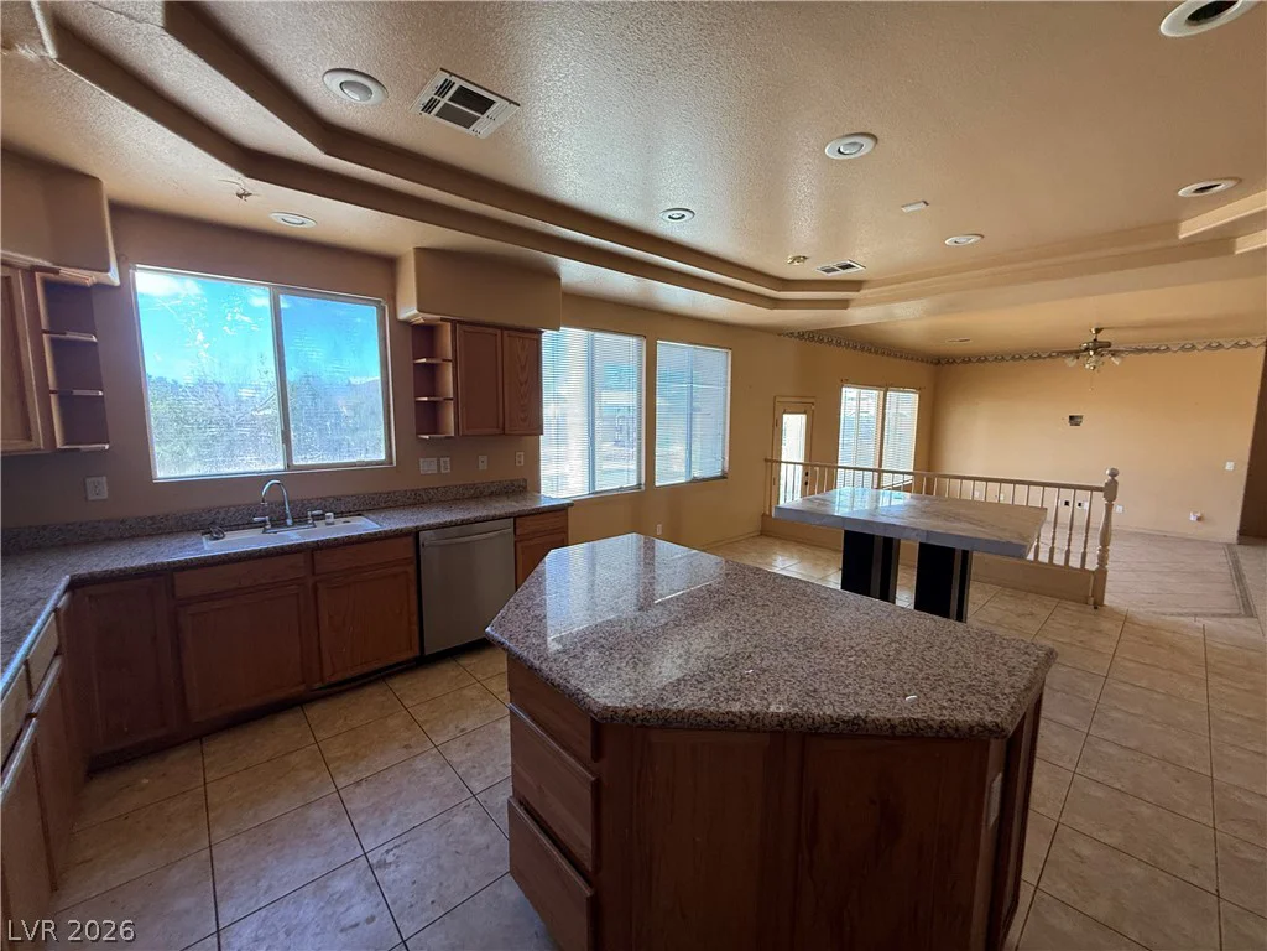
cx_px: 634
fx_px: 512
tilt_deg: -6.8
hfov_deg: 102.1
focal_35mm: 14
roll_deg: -2.1
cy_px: 476
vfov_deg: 85.7
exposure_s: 1/99
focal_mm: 2.22
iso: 100
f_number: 2.2
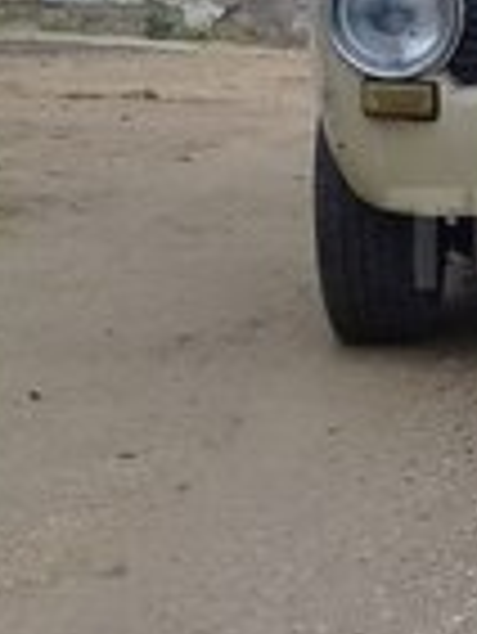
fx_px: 2000
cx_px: 734
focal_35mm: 109
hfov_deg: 12.8
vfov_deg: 18.0
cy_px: 238
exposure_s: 1/245
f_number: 2.2
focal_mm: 3.3
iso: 50
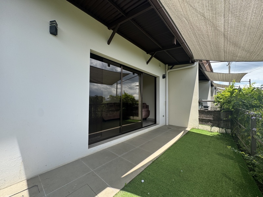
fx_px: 106
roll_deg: -0.2
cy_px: 98
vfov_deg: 85.7
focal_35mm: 14
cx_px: 132
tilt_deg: +2.1
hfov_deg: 102.1
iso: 40
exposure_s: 1/591
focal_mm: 2.22
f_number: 2.2
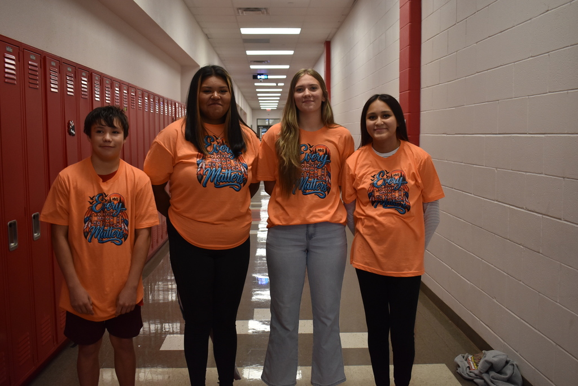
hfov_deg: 53.1
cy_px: 193
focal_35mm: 36
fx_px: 578
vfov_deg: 36.9
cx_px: 289
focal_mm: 24
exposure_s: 1/125
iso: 800
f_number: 3.8
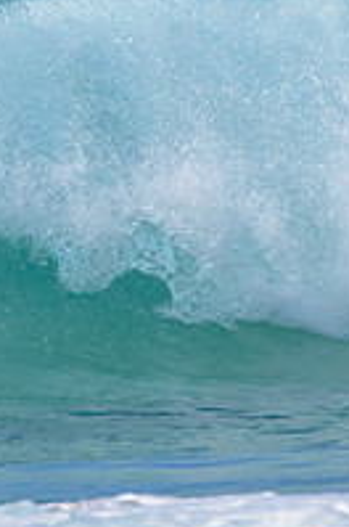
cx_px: -307
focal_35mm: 2920
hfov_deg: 0.5
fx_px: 42607
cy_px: 168
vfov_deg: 0.7
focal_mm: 1000
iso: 1250
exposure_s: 1/2000
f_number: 11
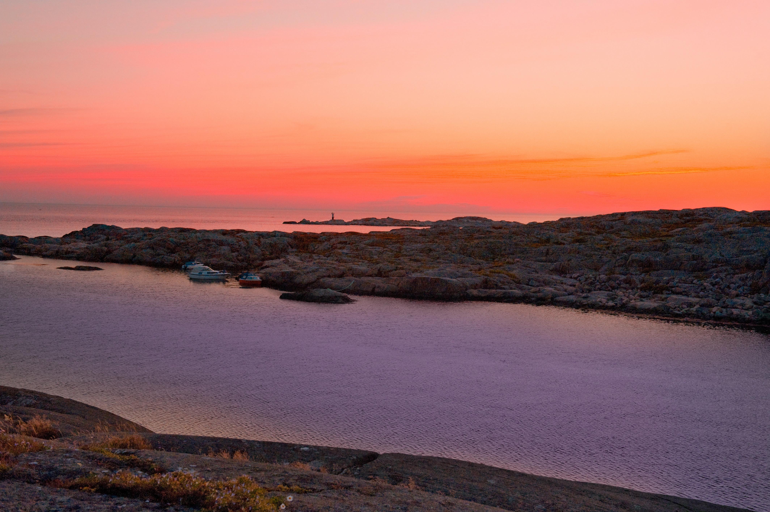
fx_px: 898
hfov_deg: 46.4
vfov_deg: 31.9
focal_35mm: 42
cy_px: 256
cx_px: 385
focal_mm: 42
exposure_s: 1/200
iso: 2000
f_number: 7.1
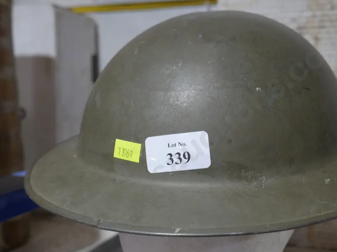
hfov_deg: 42.8
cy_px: 148
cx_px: 195
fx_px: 428
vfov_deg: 32.8
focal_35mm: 44
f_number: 4
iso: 400
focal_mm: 18
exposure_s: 1/60
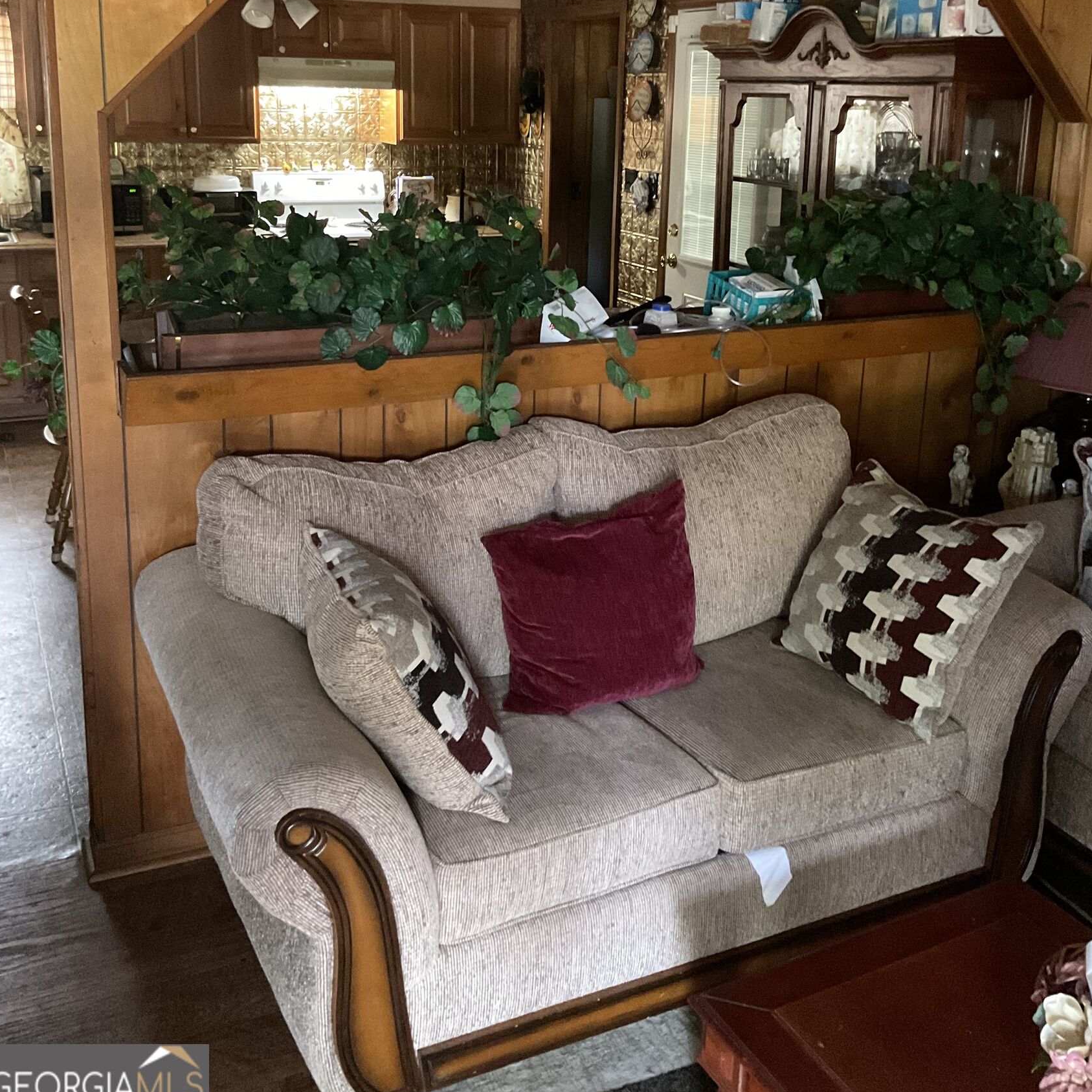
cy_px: 373
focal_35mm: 35
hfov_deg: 47.2
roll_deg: -0.9
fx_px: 1249
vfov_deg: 46.5
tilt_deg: -12.3
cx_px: 545
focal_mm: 3
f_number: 1.8
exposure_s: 1/30
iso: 500
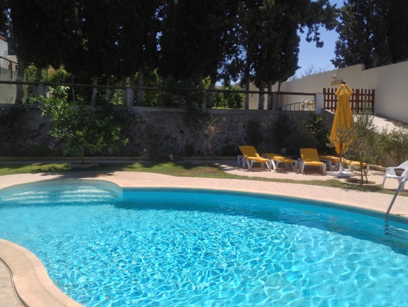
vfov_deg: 39.7
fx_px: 424
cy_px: 153
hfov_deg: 51.3
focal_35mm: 36
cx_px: 208
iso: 50
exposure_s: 1/1842
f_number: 2.4
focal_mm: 4.28
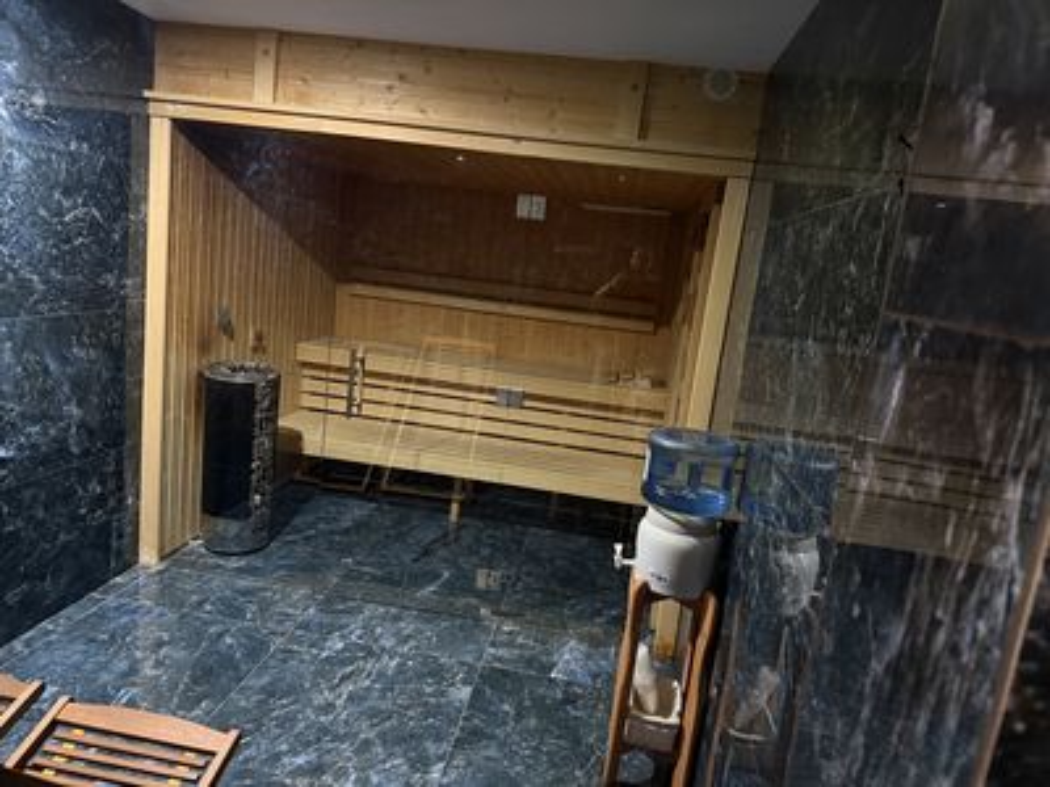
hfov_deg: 71.6
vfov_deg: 56.8
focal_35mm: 24
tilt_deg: -10.4
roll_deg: -6.8
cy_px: 394
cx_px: 525
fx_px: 728
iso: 1250
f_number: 1.78
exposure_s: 1/25
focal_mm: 6.76
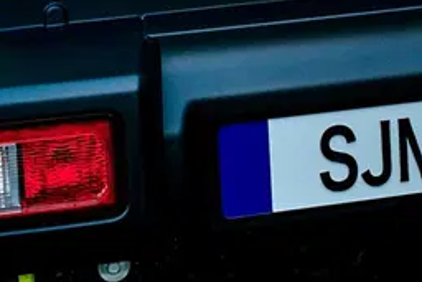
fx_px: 1759
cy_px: -331
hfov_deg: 13.5
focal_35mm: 150
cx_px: 432
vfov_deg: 8.6
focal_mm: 32
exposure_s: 1/160
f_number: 5.6
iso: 1000
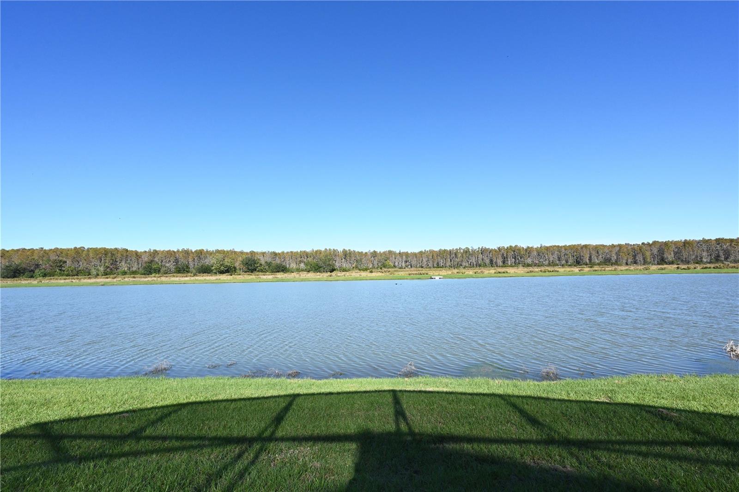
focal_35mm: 14
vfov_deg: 81.2
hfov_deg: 104.3
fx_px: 287
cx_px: 370
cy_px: 246
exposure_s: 1/1600
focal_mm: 14
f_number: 9
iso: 800
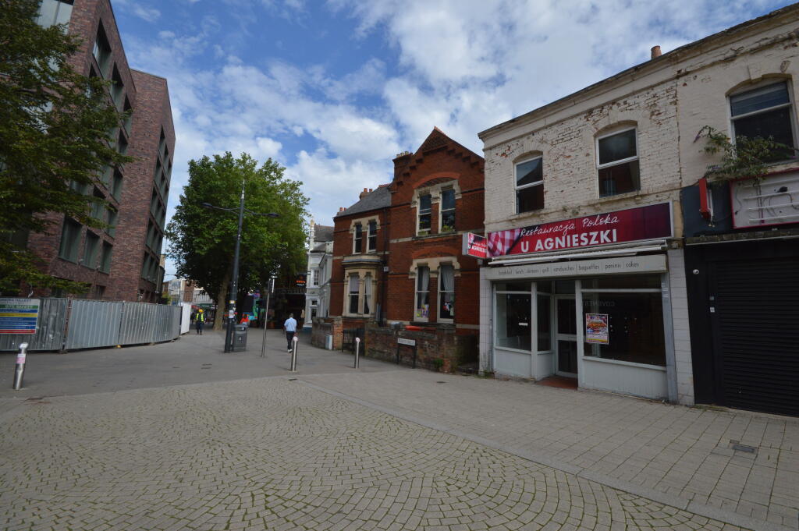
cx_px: 400
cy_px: 266
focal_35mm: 15
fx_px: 333
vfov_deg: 77.2
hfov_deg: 100.4
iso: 400
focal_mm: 10
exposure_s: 1/500
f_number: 11
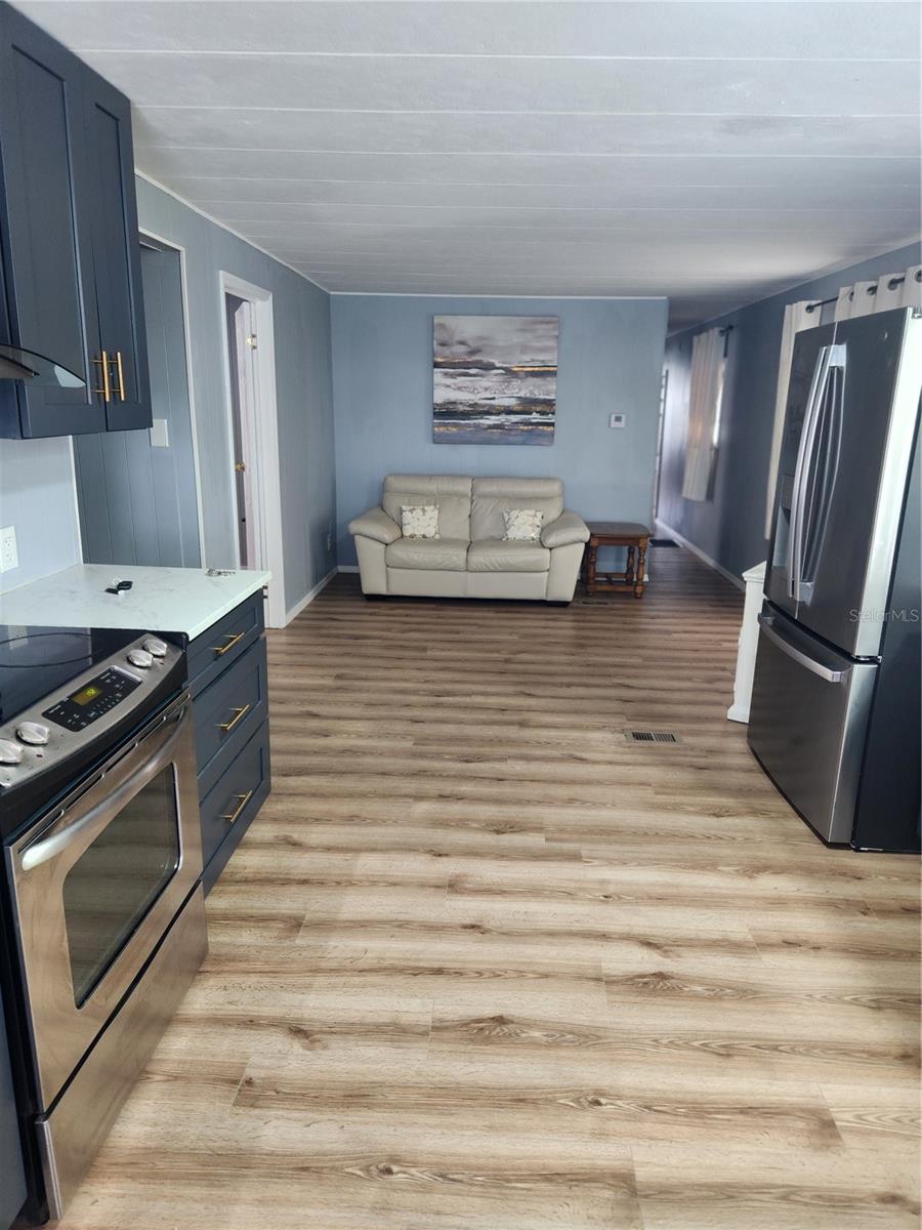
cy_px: 615
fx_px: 817
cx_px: 461
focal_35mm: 23
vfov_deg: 73.9
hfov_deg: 58.9
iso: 250
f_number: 1.8
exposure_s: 1/60
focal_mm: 5.4
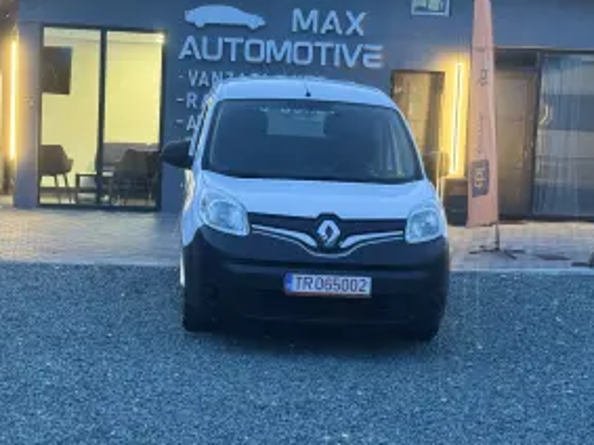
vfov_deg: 24.0
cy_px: 193
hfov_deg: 31.6
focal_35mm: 61
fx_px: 1046
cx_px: 246
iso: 320
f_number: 1.78
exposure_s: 1/40
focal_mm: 6.76
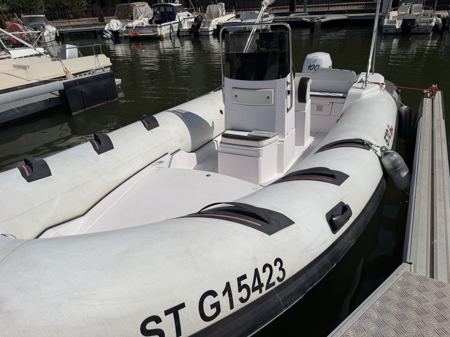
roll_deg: +3.9
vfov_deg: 56.8
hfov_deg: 71.6
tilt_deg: -26.6
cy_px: 168
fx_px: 312
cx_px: 225
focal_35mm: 24
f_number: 1.78
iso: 80
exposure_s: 1/22727
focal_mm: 6.76
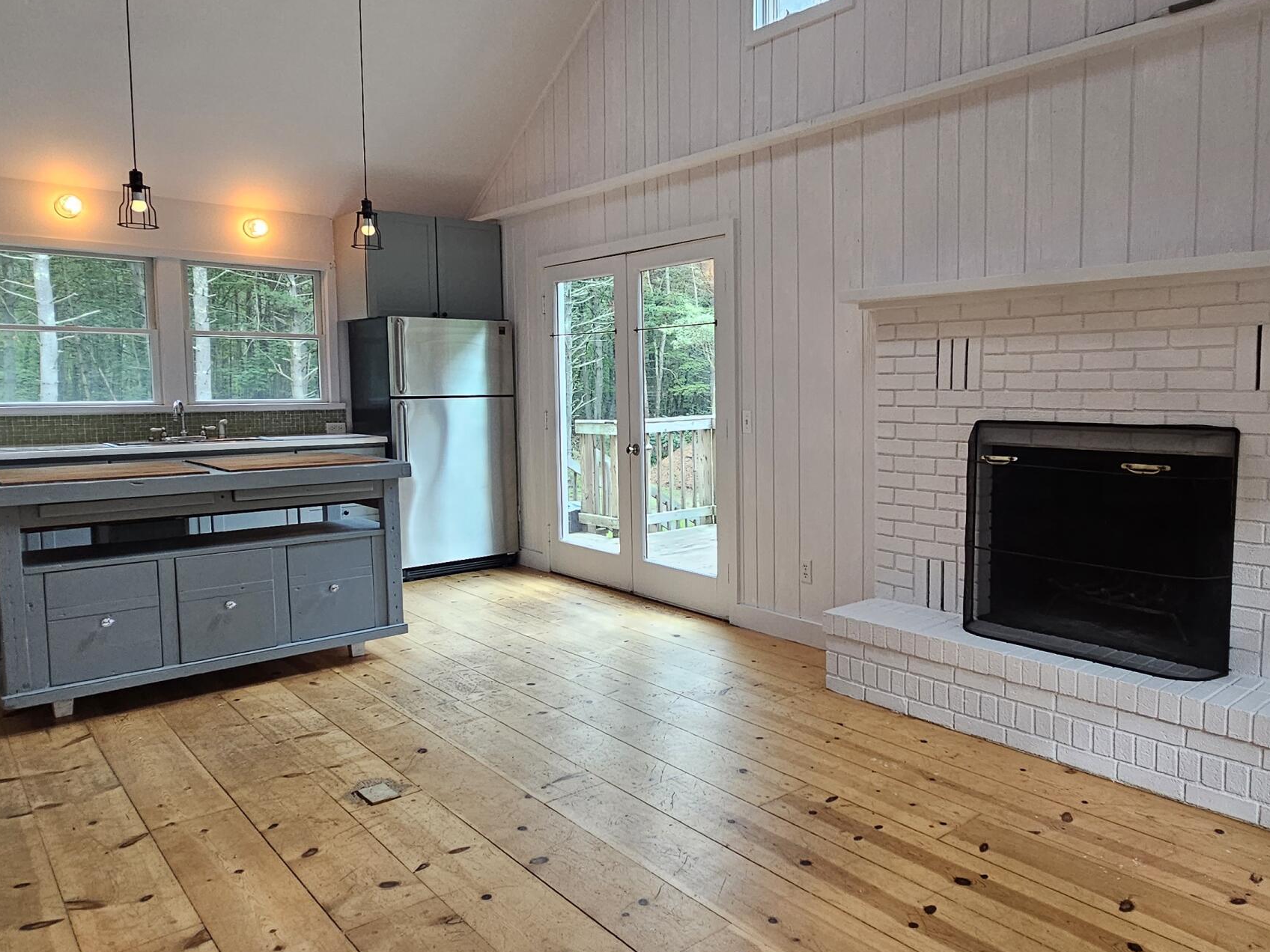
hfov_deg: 73.0
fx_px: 844
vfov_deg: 58.9
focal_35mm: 23
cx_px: 773
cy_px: 463
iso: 200
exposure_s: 1/60
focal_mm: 2.2
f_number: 2.2
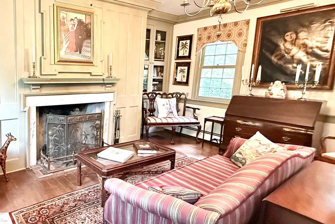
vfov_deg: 55.1
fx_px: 214
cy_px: 105
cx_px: 83
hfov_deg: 70.9
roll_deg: -1.7
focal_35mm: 23
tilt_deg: -8.9
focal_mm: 2.22
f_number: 2.2
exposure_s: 1/60
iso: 800
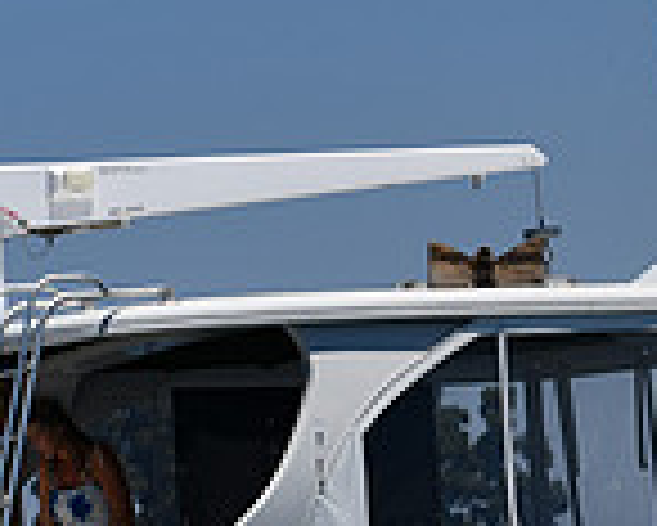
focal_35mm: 391
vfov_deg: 4.0
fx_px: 7608
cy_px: 317
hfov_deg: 4.9
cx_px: 1228
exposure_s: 1/640
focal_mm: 70
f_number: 9
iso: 100
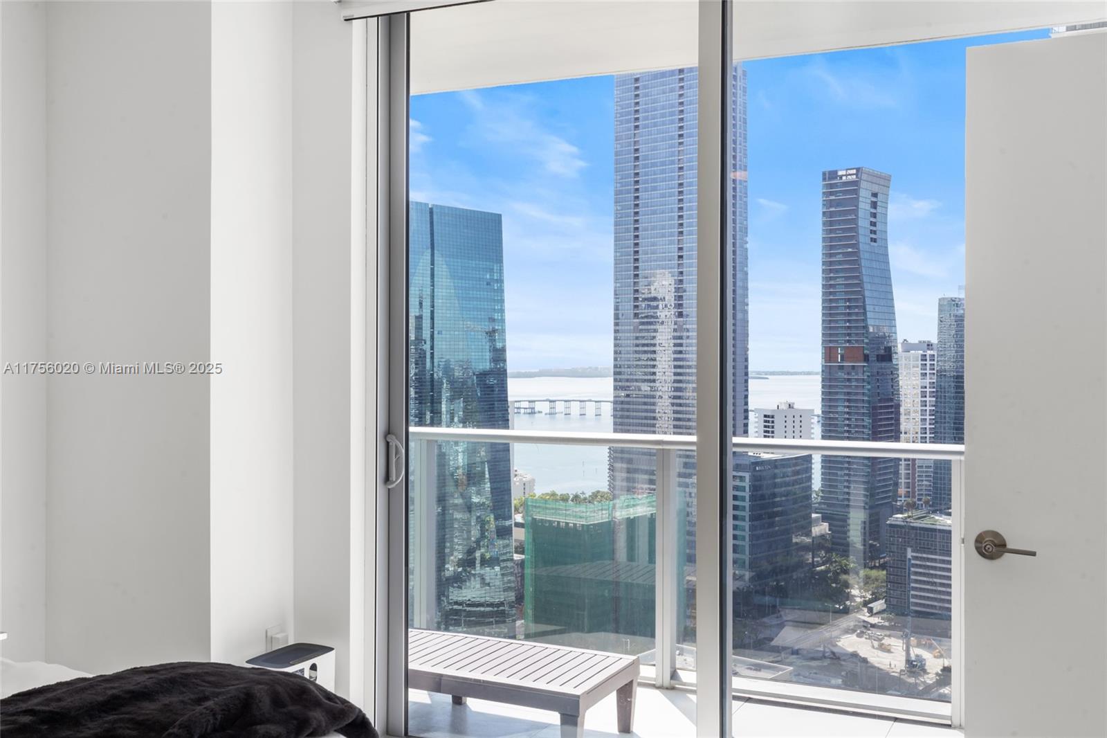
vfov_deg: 37.8
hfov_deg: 54.4
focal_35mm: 35
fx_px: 1076
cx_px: 554
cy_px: 369
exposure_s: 1/15
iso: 250
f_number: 14
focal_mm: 35
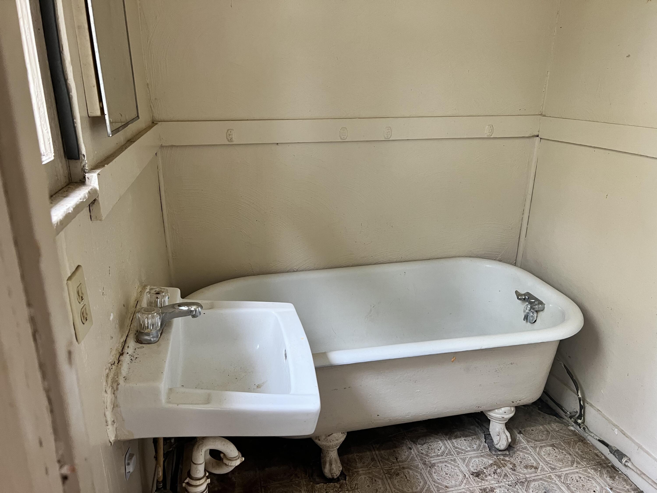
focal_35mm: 26
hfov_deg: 67.3
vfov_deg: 53.1
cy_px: 246
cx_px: 328
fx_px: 493
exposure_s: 1/99
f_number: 1.5
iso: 125
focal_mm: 5.7
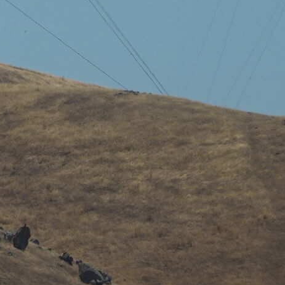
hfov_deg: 1.4
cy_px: -308
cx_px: -335
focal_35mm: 1220
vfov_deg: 1.4
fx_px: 11364
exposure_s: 1/2000
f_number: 6.3
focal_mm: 154
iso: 200
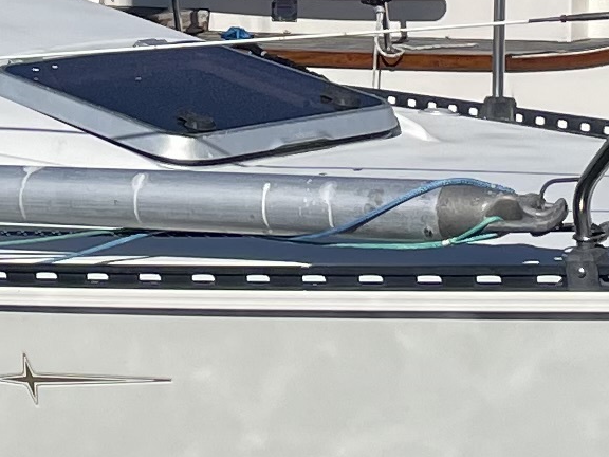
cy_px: -243
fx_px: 3202
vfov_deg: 8.0
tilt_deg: -1.6
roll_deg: +2.9
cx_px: -1
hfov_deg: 10.8
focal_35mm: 182
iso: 32
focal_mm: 4.2
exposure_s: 1/8403
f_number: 1.6
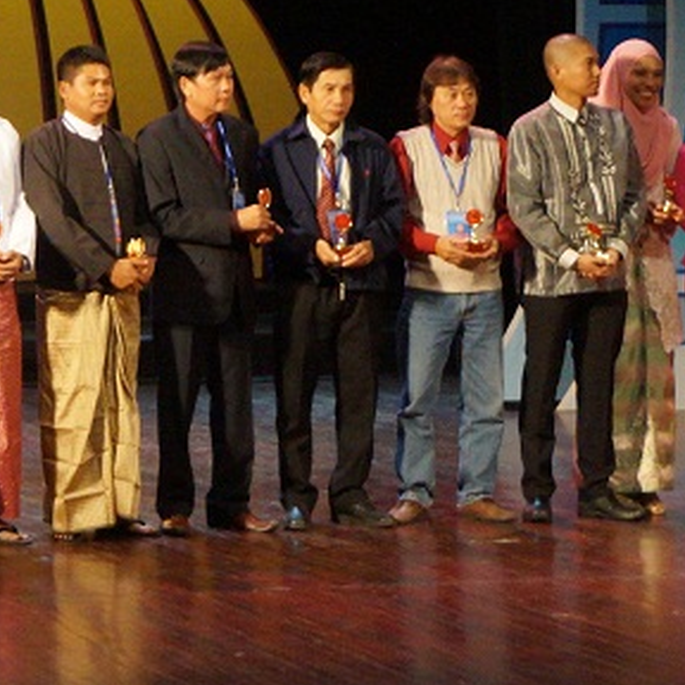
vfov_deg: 10.9
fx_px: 3560
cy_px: 29
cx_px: -469
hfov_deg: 10.5
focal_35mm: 159
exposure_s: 1/320
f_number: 5.6
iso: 3200
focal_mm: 36
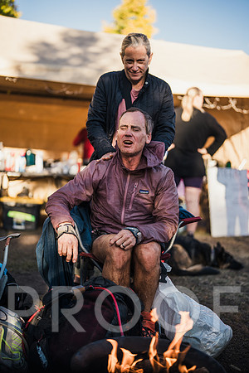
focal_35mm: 50
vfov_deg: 39.6
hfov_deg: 27.0
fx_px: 519
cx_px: 124
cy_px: 186
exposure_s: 1/1600
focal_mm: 50
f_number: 1.4
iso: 125
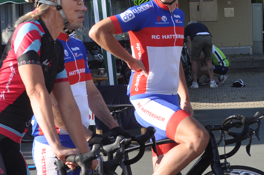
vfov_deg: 9.7
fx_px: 1028
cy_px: 55
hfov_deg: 14.6
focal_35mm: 140
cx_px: 159
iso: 200
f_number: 8
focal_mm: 35
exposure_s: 1/250
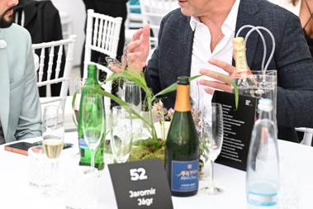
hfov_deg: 18.4
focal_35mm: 111
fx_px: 965
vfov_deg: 12.3
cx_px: 120
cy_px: 31
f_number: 3.5
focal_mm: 61
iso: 1250
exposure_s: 1/320
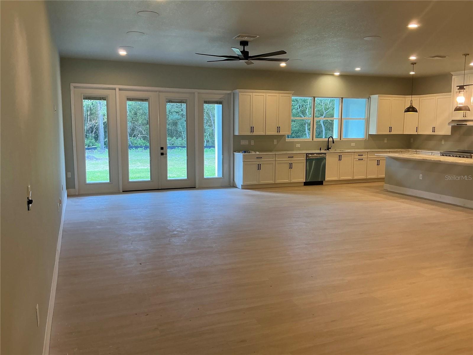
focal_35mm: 28
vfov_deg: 49.7
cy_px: 178
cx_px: 236
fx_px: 383
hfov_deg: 63.4
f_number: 1.8
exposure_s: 1/60
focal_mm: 3
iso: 50
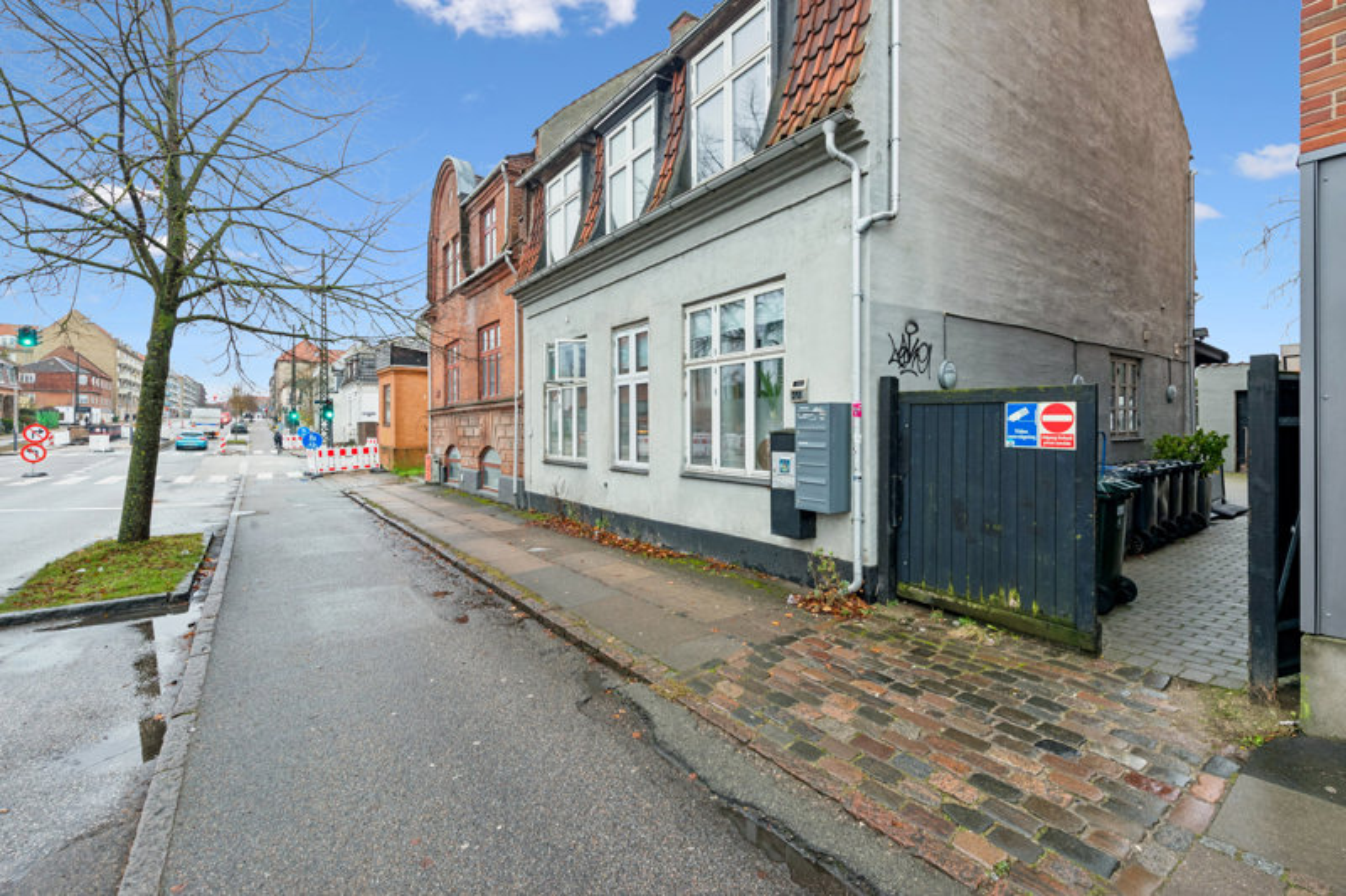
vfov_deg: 73.7
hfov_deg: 96.7
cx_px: 673
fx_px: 598
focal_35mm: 16
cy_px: 448
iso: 400
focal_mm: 16
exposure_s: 1/15
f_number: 10
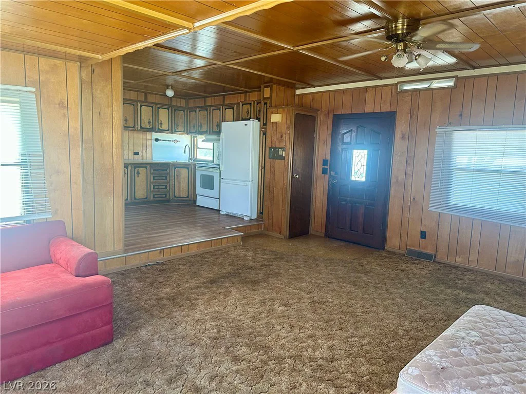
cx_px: 263
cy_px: 197
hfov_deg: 71.6
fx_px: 365
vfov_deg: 56.8
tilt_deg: -7.8
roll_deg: -2.8
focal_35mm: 24
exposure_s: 1/95
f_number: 1.78
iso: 250
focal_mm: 6.86
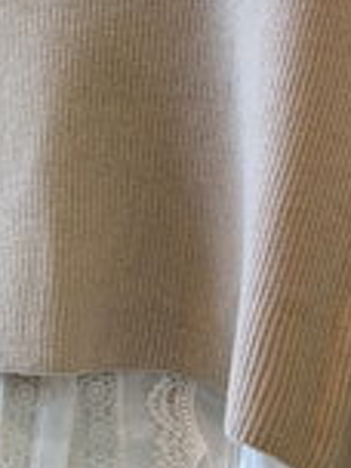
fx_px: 2271
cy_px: 20
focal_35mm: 168
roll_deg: +0.4
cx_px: 142
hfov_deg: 8.8
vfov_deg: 11.7
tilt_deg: -8.4
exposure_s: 1/100
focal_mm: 6.76
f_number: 1.78
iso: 80
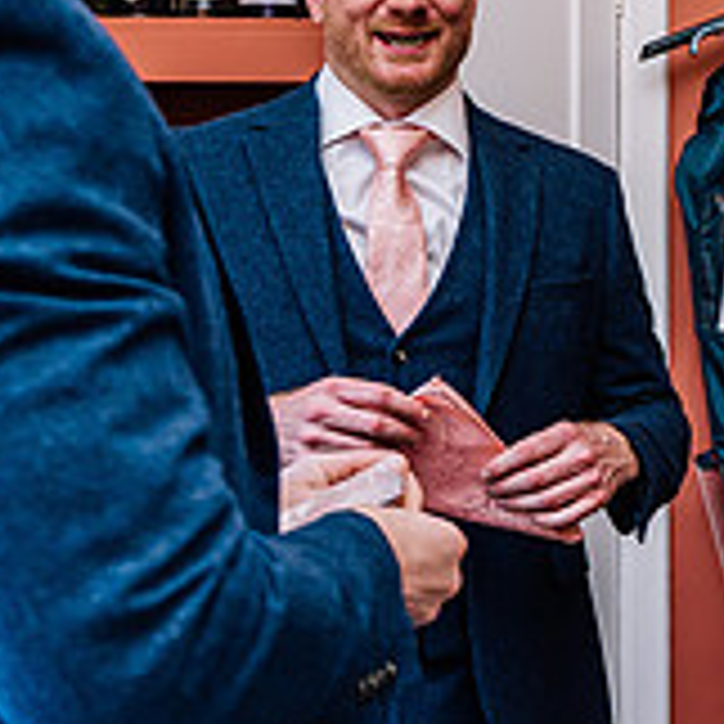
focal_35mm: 87
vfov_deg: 19.8
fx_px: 2059
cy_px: 214
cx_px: 1129
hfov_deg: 17.6
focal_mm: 28
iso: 640
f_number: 4
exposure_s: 1/160
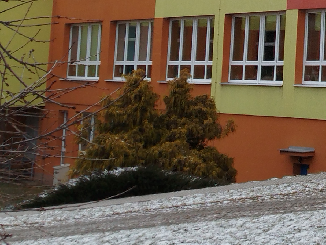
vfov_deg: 11.4
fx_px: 1177
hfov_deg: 14.5
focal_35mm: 125
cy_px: -124
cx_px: 512
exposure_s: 1/112
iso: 50
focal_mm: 5.31
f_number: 1.7
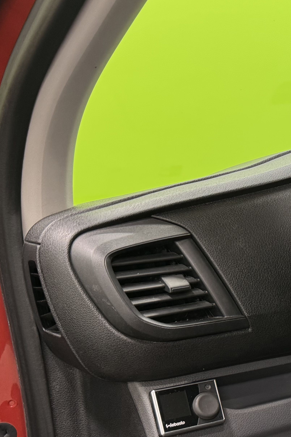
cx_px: 406
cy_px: 297
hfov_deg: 20.4
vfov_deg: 33.6
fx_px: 715
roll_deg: +1.1
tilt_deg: -15.8
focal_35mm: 59
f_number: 1.78
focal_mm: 6.76
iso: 320
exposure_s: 1/50
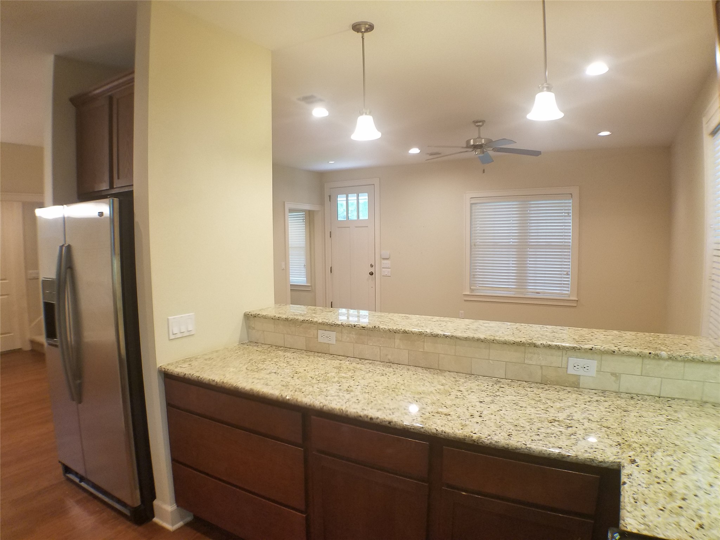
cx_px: 360
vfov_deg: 53.1
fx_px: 541
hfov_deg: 67.3
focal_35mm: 26
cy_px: 270
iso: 160
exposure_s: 1/24
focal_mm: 4.2
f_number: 1.7
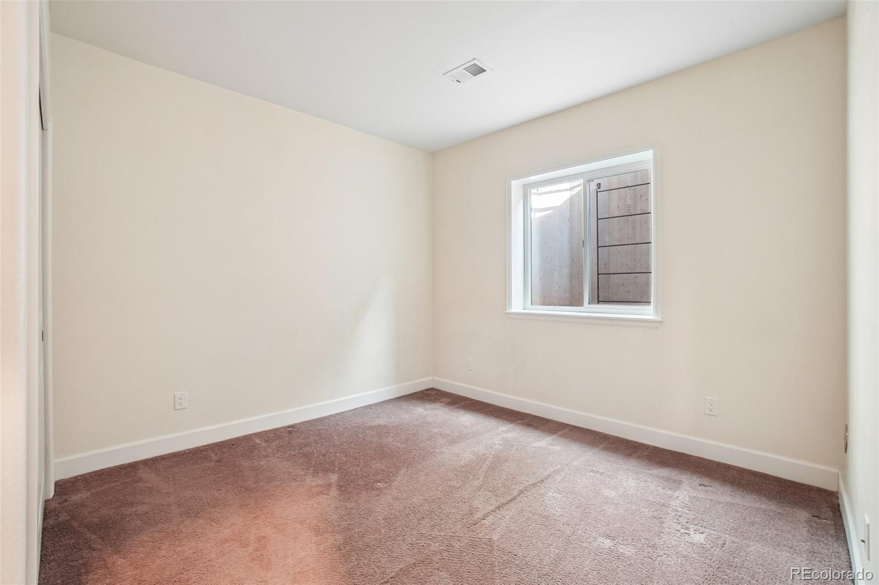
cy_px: 292
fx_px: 366
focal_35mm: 15
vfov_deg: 77.3
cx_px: 440
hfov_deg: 100.4
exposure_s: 1/2.5
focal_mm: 10
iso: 400
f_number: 8
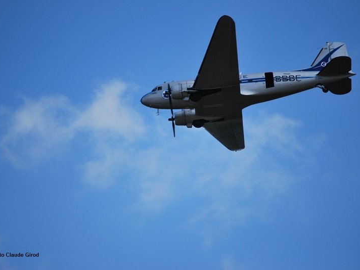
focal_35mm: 325
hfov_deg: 6.1
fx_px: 3380
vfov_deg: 4.6
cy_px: 135
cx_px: 188
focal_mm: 200
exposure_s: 1/1000
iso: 200
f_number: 5.6
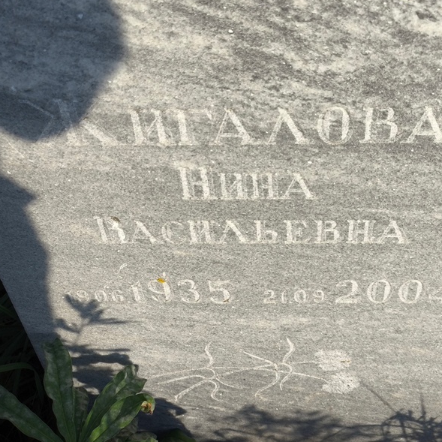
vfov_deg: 28.6
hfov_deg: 28.6
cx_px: 255
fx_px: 867
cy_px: 220
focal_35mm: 60
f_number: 1.7
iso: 50
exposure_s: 1/1046
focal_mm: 4.71
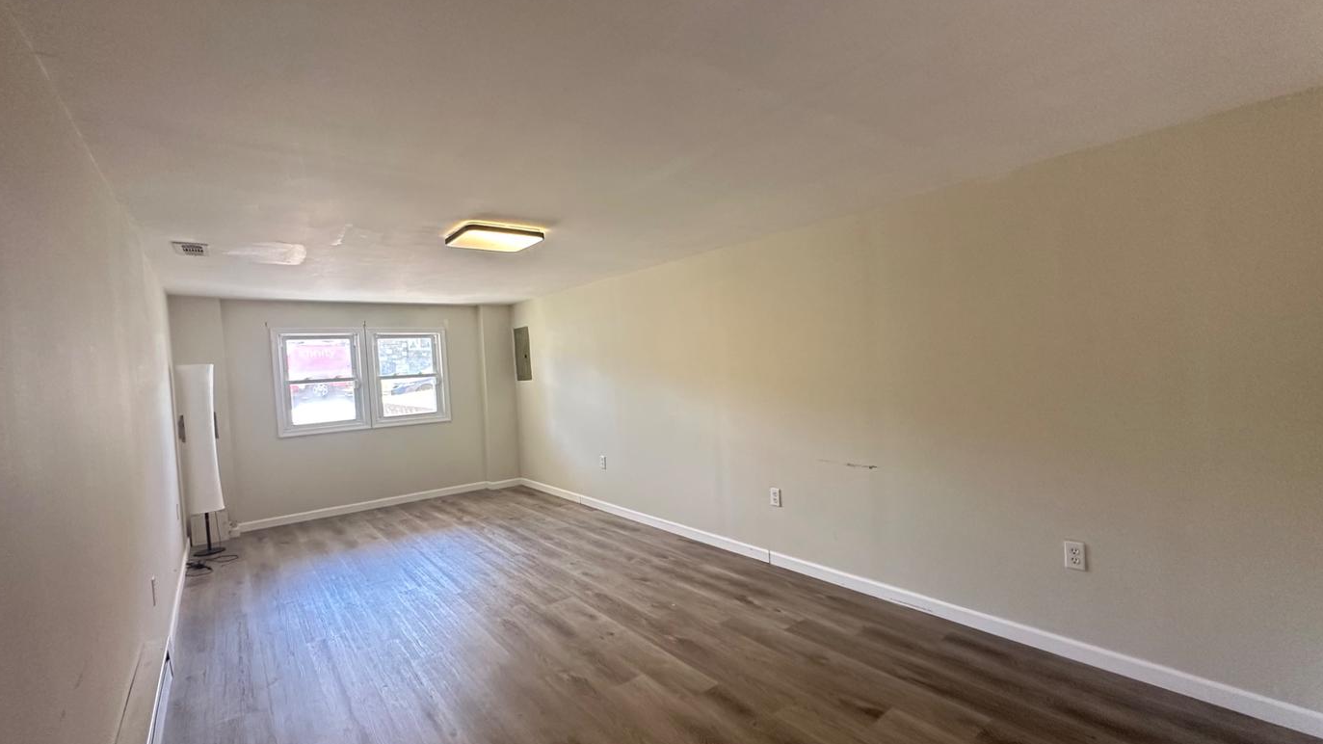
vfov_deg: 67.0
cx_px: 669
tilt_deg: -2.0
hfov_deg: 99.4
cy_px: 385
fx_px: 561
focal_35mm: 16
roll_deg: +2.3
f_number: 2.2
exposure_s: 1/92
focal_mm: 2.22
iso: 320
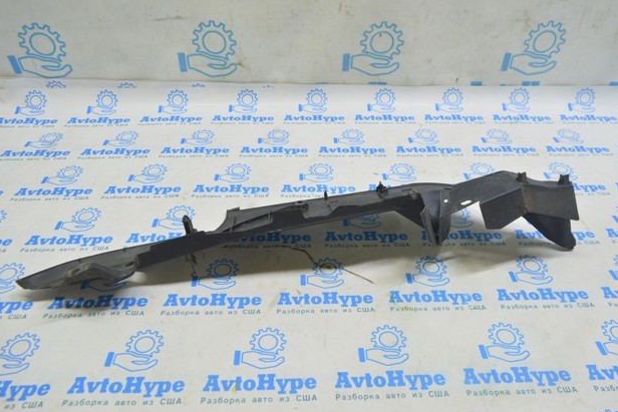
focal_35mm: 28
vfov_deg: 46.4
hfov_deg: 65.5
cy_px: 211
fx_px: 481
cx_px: 315
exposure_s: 1/20
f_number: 5.6
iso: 400
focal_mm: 18
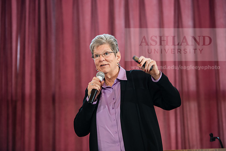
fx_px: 691
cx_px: 113
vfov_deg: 12.5
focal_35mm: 110
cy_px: 76
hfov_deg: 18.6
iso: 1250
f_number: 3.2
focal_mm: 110
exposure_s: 1/200
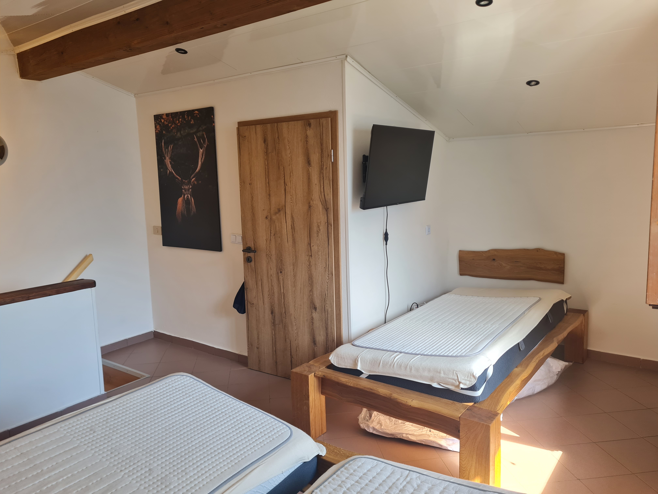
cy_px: 247
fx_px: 494
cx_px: 329
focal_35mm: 26
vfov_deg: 53.1
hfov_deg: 67.3
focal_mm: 5.4
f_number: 1.8
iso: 80
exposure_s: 1/100
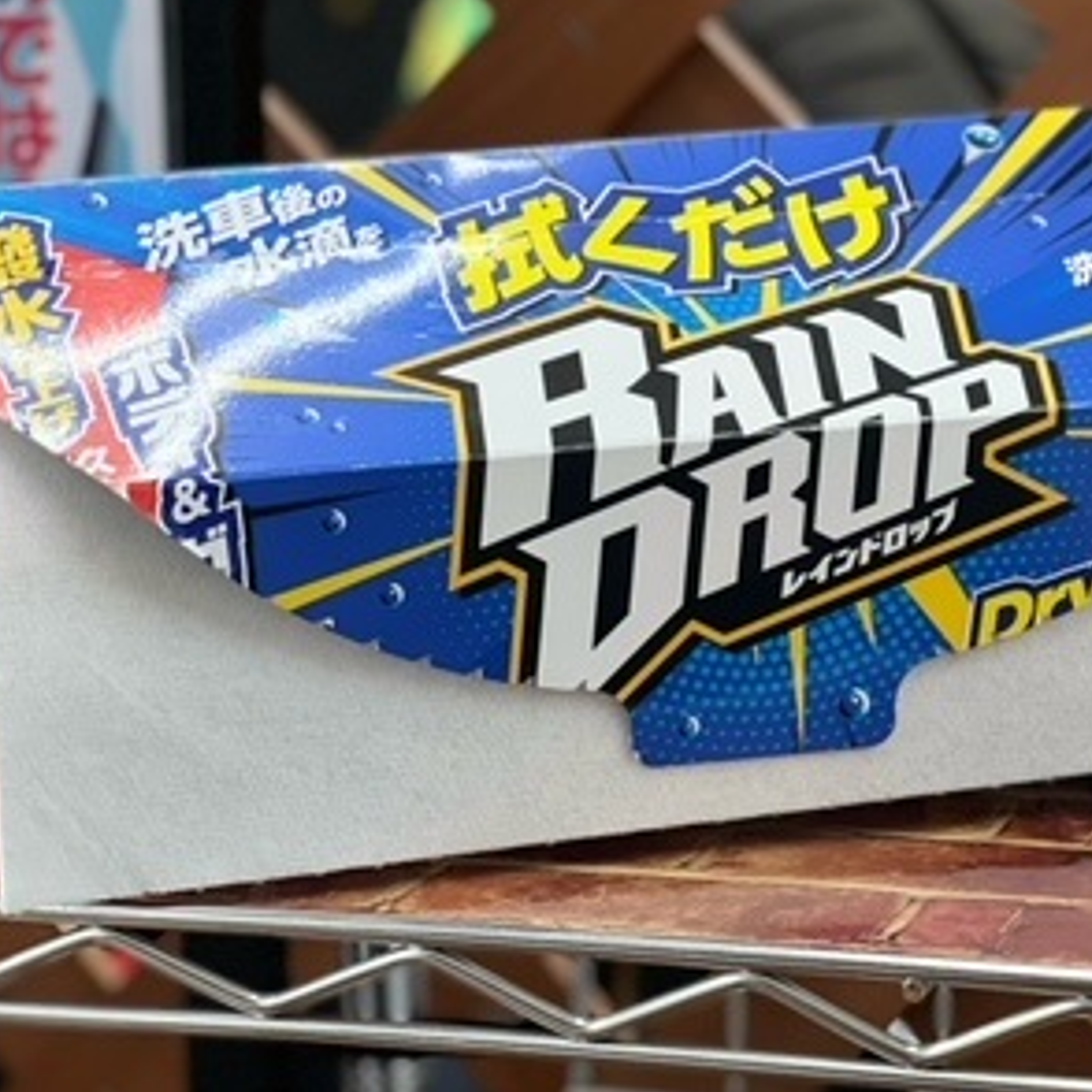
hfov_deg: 11.7
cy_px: 364
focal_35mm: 148
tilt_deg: -11.1
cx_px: 1021
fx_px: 5282
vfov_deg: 11.8
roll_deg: +0.7
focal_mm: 9
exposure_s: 1/100
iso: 200
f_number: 2.8
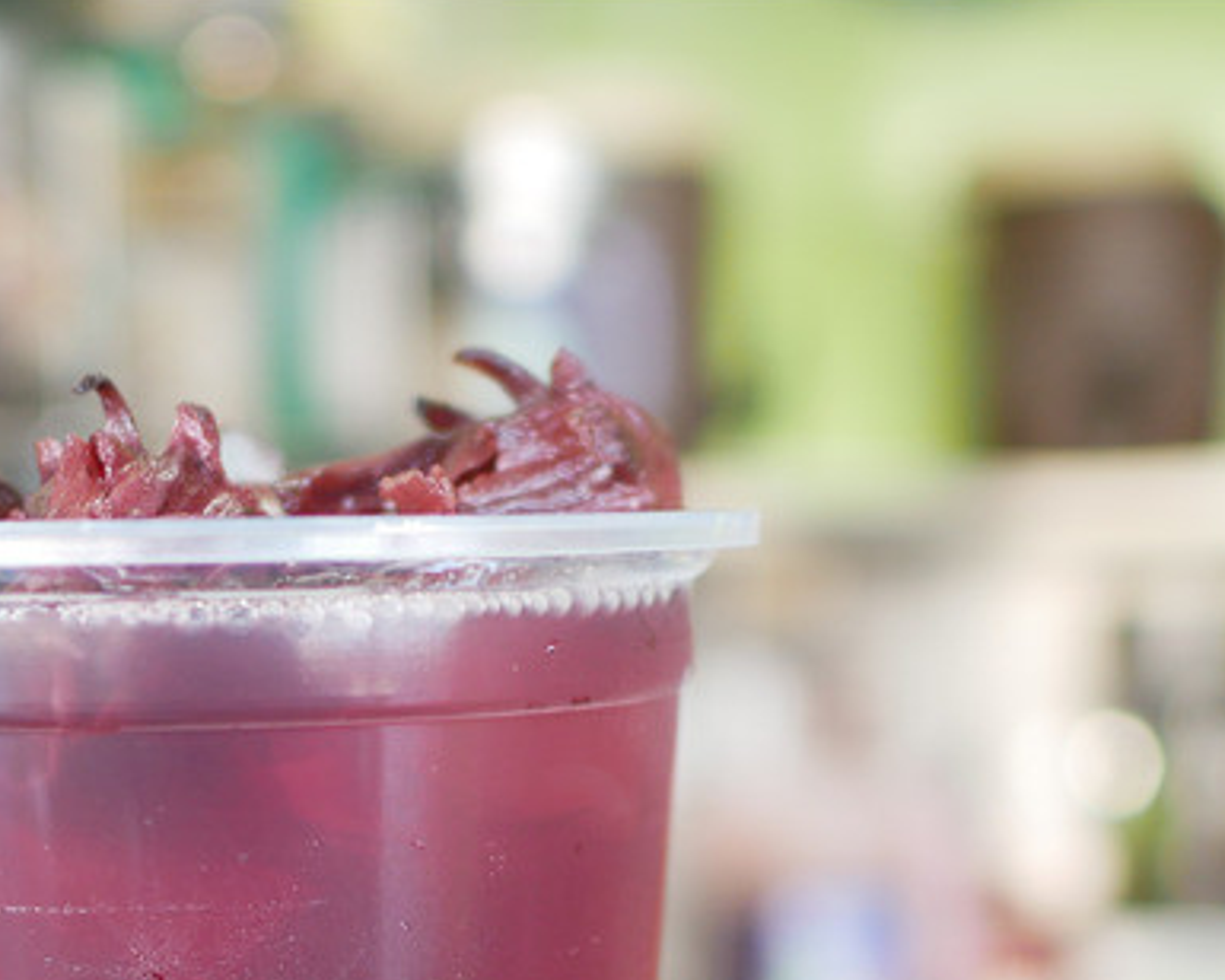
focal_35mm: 76
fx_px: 2755
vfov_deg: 19.0
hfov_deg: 24.7
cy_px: 1177
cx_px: 261
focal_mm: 15
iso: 200
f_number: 1.7
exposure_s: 1/60
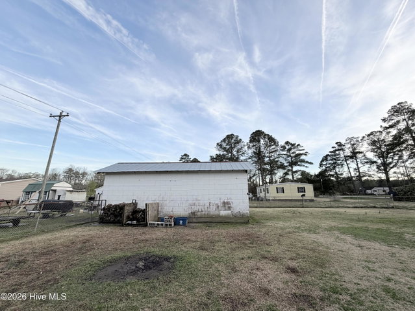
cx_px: 208
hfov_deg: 102.0
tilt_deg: +13.0
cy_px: 156
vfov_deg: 85.7
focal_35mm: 14
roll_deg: +0.6
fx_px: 168
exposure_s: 1/502
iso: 50
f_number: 2.2
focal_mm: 2.22
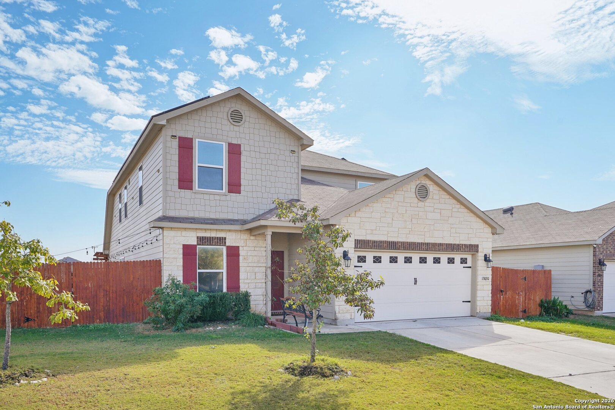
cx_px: 308
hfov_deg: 68.4
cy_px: 205
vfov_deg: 48.7
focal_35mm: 26
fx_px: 453
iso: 100
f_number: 8
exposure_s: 1/250
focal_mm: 26.5
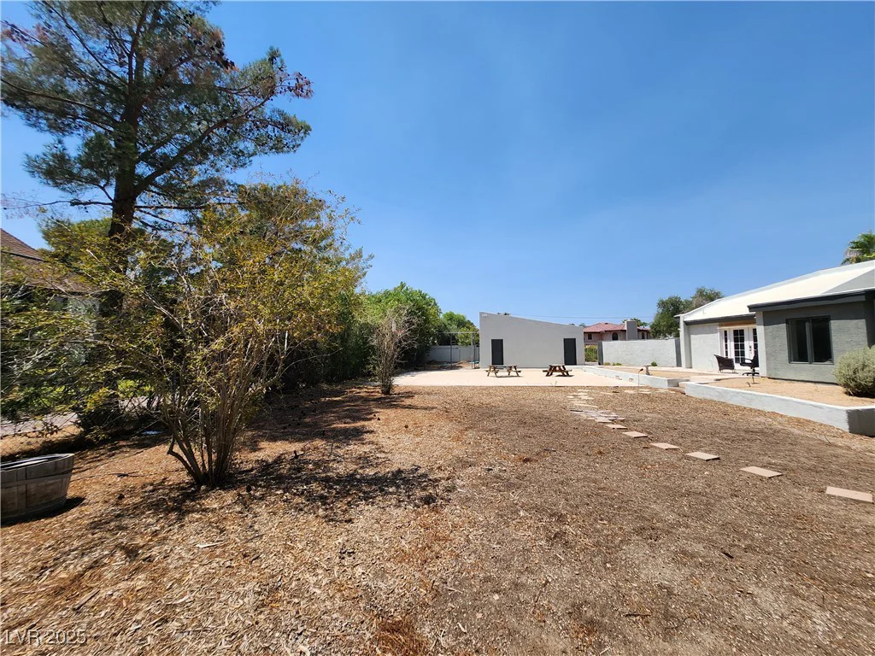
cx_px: 438
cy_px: 328
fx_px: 329
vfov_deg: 89.9
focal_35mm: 13
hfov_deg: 106.2
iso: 32
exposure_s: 1/1242
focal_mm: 1.74
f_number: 2.2
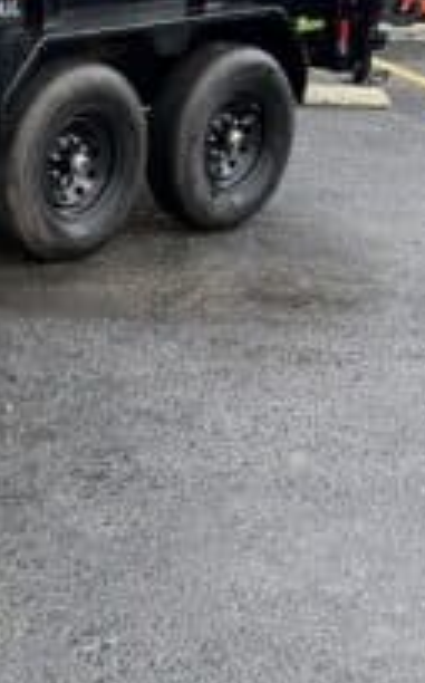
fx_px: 1394
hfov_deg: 15.4
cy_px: 80
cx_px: -288
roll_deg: +0.2
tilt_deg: -8.0
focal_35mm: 75
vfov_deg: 26.7
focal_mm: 6.76
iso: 80
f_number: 1.78
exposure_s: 1/304
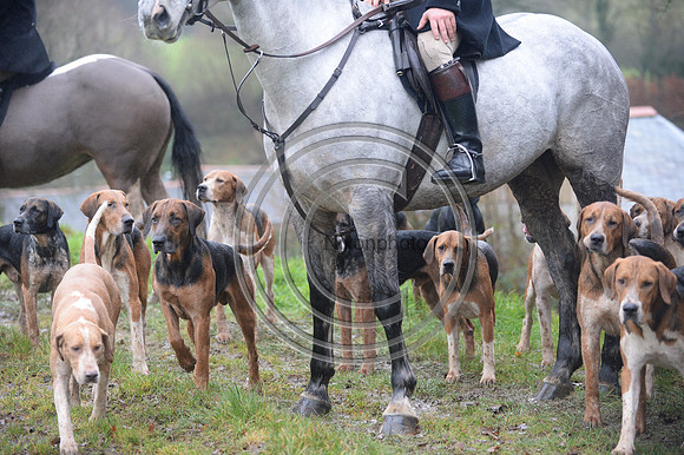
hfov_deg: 19.5
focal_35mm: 105
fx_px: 1994
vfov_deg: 13.0
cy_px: 228
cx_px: 342
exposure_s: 1/800
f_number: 3.2
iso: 1600
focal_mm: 105
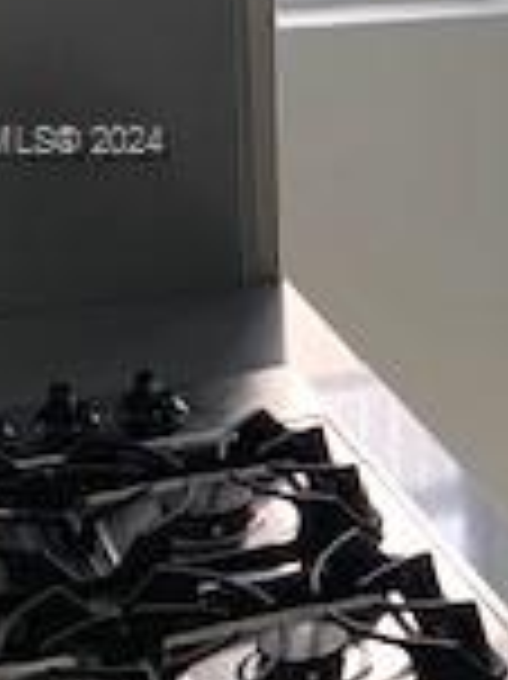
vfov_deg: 17.8
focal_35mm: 110
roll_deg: -1.1
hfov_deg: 12.8
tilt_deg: -12.5
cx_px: 728
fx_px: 2155
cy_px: 144
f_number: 1.8
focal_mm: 4.25
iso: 50
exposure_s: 1/121
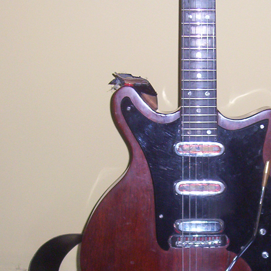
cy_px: 222
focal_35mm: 100
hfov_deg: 17.3
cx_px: 213
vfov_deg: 17.2
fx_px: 886
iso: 140
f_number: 3.16
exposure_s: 1/37.4
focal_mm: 7.88
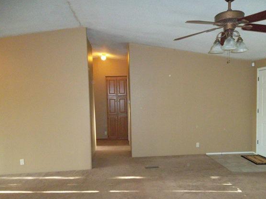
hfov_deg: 58.2
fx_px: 238
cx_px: 149
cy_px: 112
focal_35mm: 31
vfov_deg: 45.4
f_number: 3.5
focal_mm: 4.9
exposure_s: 1/45
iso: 640
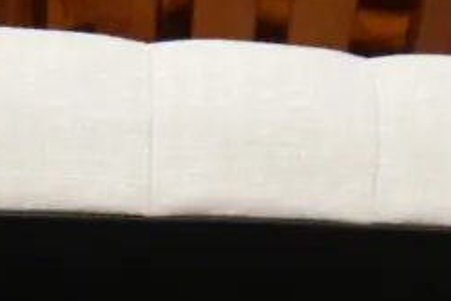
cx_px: 440
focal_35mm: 137
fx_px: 1716
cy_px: 516
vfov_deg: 9.6
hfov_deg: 14.7
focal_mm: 16
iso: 320
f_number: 3.6
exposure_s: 1/60
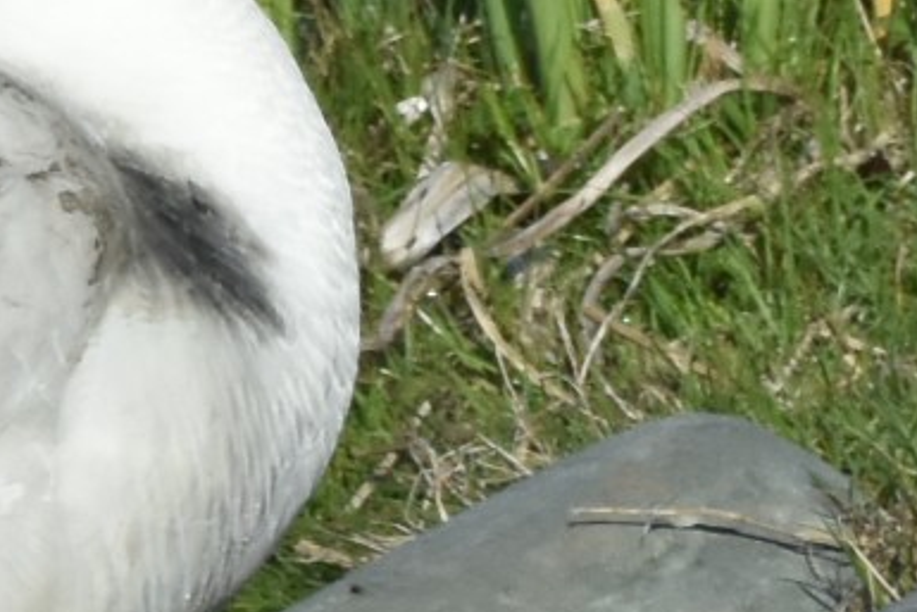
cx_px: -293
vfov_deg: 1.2
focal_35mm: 1196
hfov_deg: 1.7
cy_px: 31
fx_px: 30475
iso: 500
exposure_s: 1/800
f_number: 11
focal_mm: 300
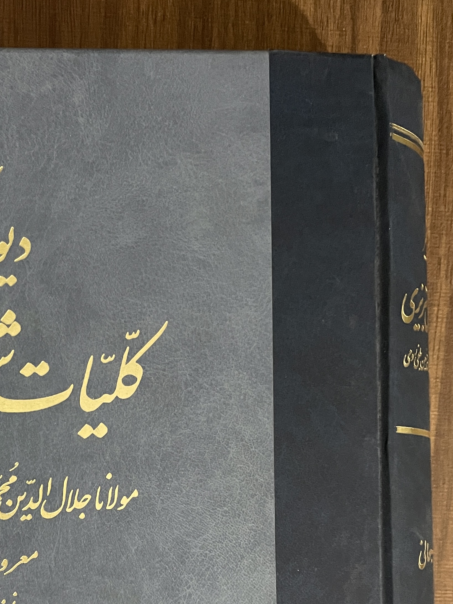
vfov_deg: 37.3
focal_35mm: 48
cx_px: 38
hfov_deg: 29.0
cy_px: 532
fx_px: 838
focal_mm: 4.2
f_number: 1.6
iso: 800
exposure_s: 1/30
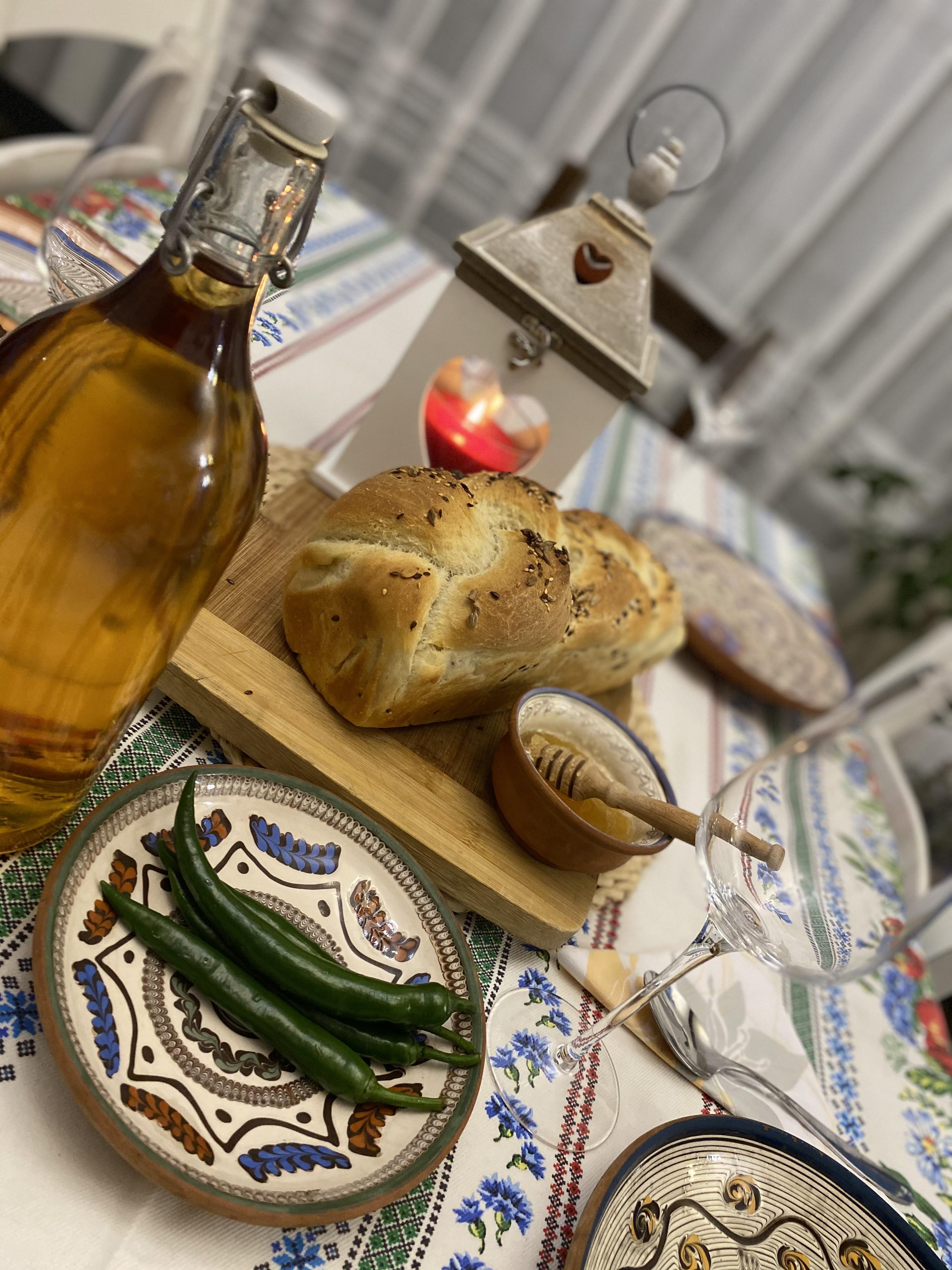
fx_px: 953
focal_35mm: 26
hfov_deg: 53.1
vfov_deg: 67.3
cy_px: 635
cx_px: 476
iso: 400
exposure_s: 1/50
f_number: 1.8
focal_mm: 4.25
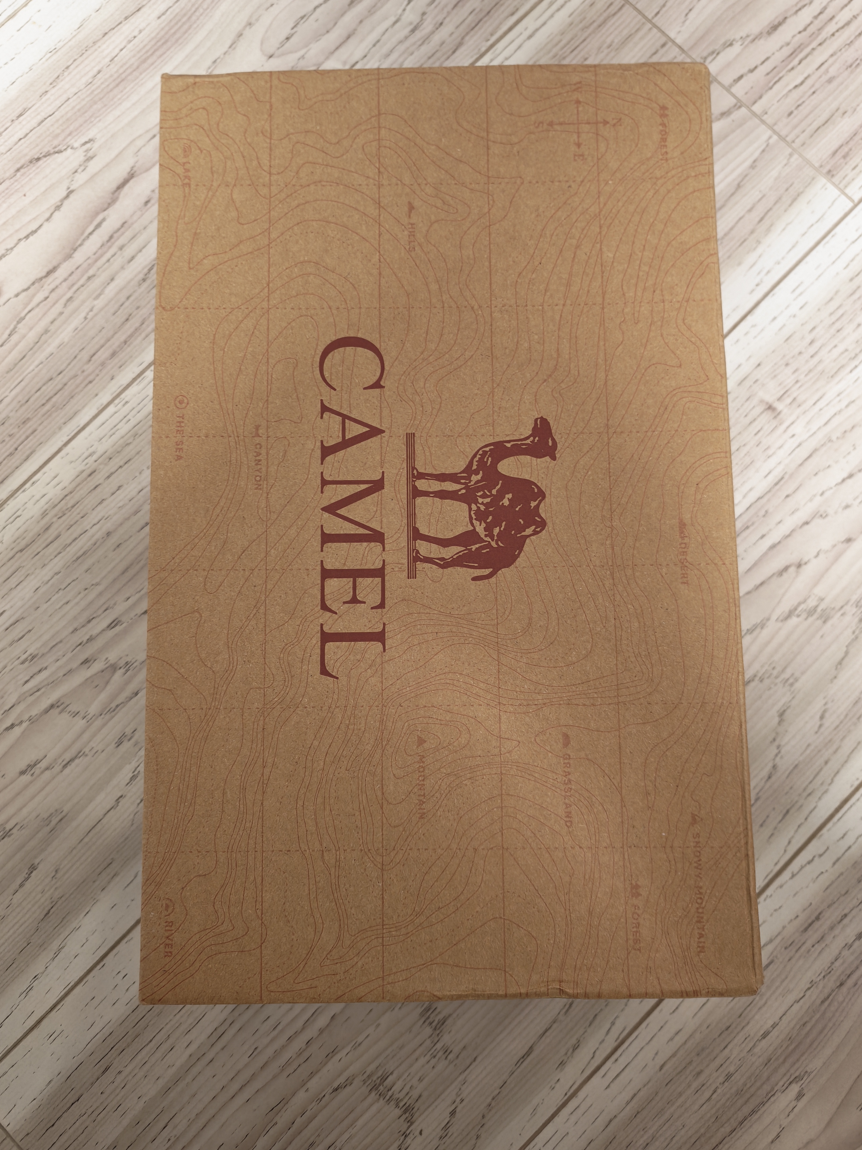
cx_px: 434
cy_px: 559
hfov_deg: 54.9
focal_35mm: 25
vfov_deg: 69.4
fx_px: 830
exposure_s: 1/25
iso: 800
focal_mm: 5.52
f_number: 1.9
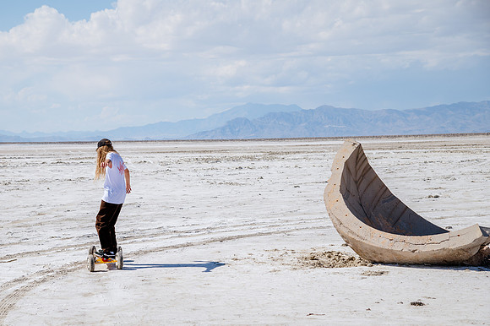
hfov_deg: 24.6
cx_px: 202
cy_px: 192
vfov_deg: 16.5
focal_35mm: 82
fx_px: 1121
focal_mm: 70
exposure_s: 1/1250
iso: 160
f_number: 6.3
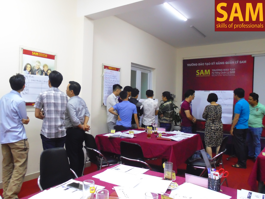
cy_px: 100
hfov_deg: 61.7
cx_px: 132
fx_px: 222
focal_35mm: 29
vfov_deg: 48.2
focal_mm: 5.3
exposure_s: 1/15
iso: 400
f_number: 3.7
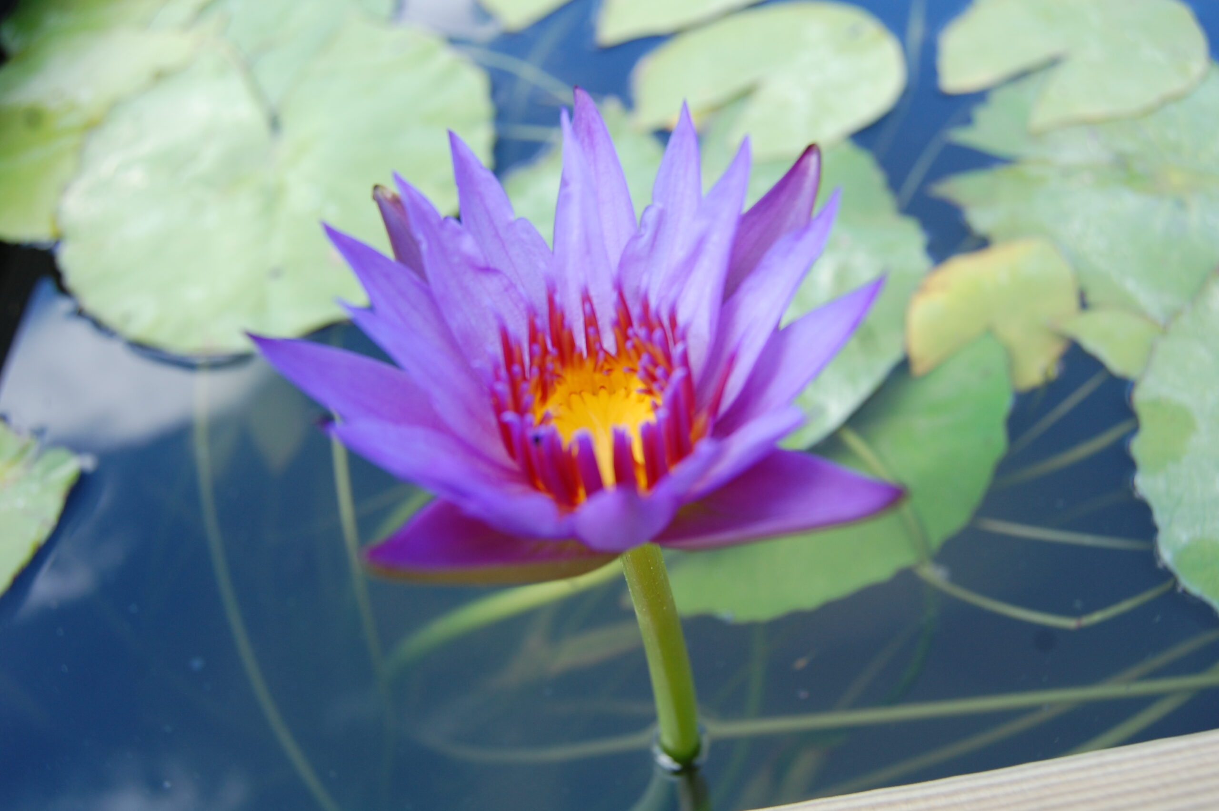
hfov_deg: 57.3
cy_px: 406
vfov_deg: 39.9
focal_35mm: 33
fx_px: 1116
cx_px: 610
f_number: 5.6
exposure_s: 1/125
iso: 220
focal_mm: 22
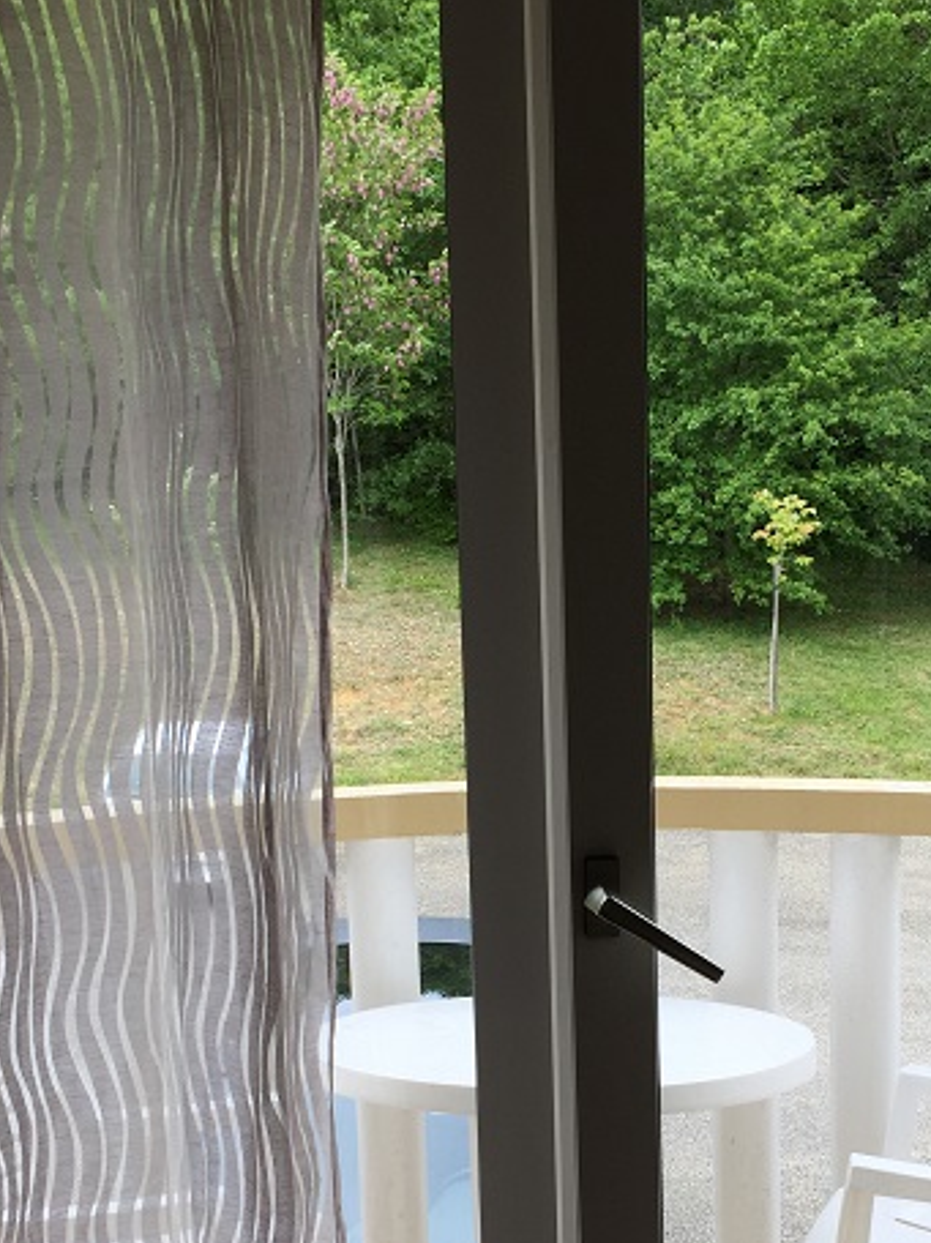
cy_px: 847
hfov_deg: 28.5
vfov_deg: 37.0
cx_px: 576
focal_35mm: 51
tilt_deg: -8.8
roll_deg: +1.5
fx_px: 1830
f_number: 2.2
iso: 32
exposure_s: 1/359
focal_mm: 4.15
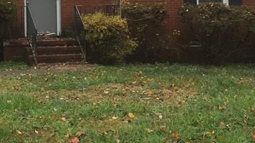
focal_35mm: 85
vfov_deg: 13.8
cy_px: -26
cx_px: 54
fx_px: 575
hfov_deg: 24.7
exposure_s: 1/527
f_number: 2.2
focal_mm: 4.15
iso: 32
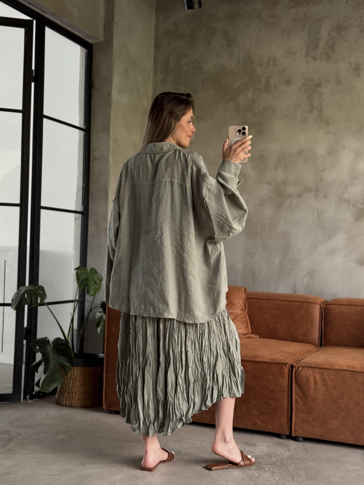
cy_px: 242
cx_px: 182
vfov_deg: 39.7
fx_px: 673
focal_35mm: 48
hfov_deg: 30.3
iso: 160
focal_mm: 6.76
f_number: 1.78
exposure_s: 1/60
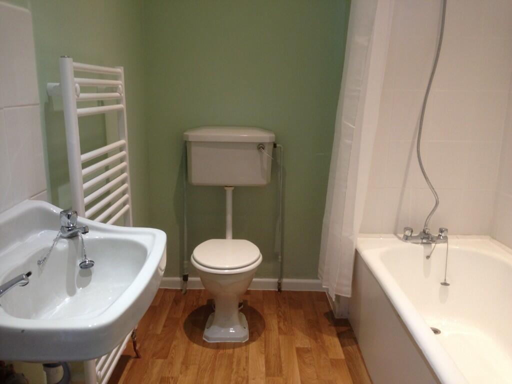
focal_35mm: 33
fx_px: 488
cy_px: 192
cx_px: 256
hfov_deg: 55.4
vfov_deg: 42.9
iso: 80
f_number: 2.4
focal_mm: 4.12
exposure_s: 1/20
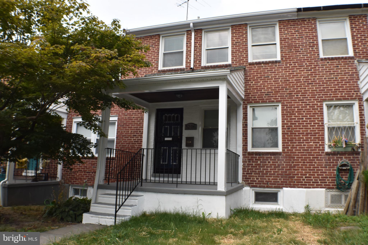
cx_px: 184
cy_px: 122
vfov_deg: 34.2
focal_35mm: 39
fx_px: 399
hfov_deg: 49.6
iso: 640
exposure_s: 1/250
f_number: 16
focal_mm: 26
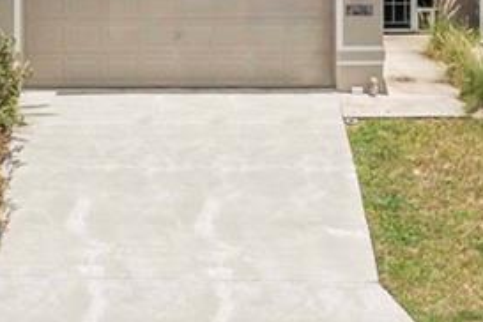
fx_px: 2200
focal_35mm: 164
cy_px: -150
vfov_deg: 8.2
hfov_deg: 12.5
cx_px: 152
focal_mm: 10.26
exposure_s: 1/500
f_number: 5.6
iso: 100
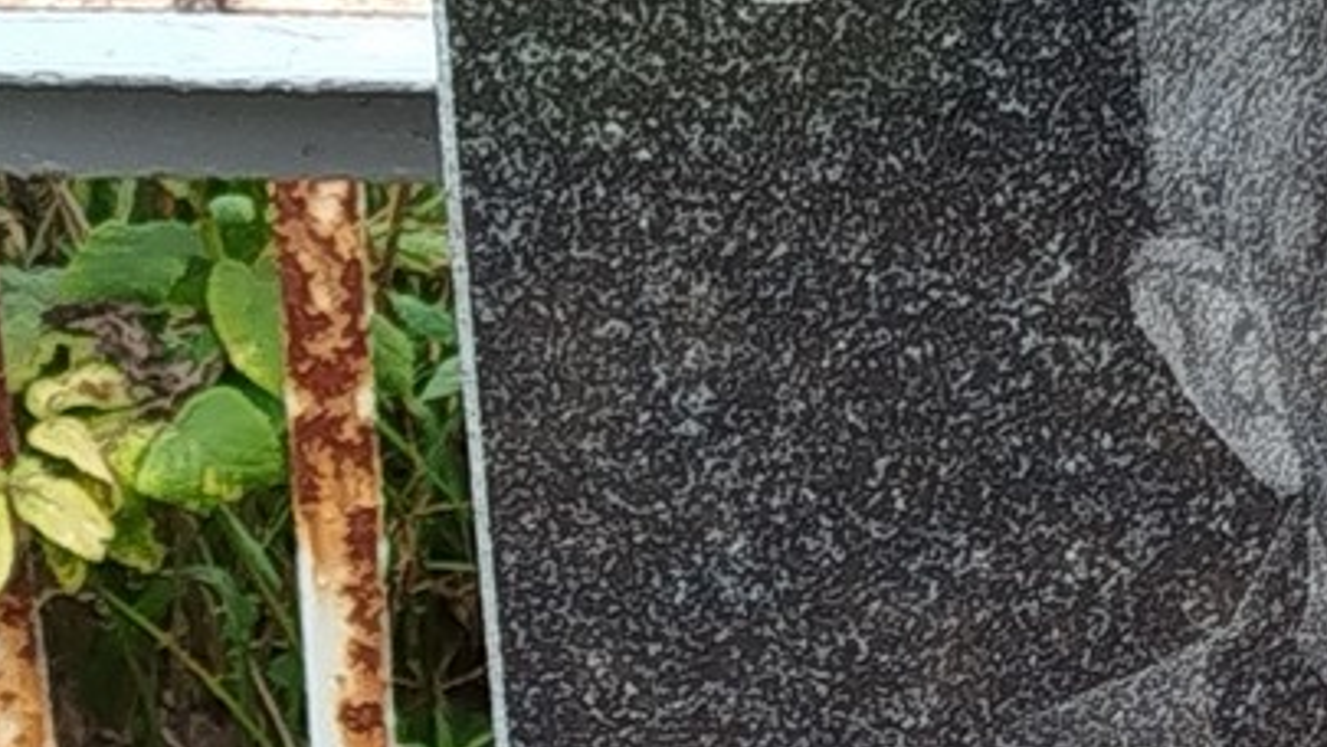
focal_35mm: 186
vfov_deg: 6.3
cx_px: 1579
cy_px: 1661
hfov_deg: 11.4
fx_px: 6546
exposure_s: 1/100
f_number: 1.7
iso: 50
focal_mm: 5.31
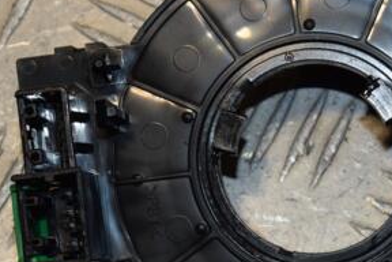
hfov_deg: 11.4
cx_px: 225
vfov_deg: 7.6
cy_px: 176
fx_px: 1971
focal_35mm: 181
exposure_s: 1/200
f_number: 9
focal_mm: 58
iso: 800
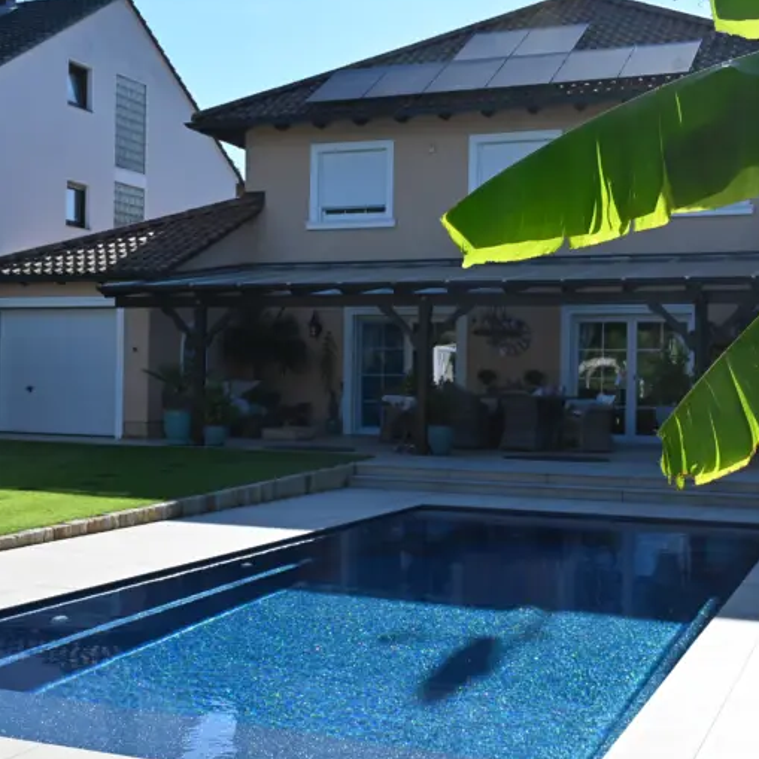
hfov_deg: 31.6
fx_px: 1336
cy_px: 390
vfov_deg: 31.7
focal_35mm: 54
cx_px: 292
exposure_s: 1/320
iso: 160
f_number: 9
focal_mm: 31.5
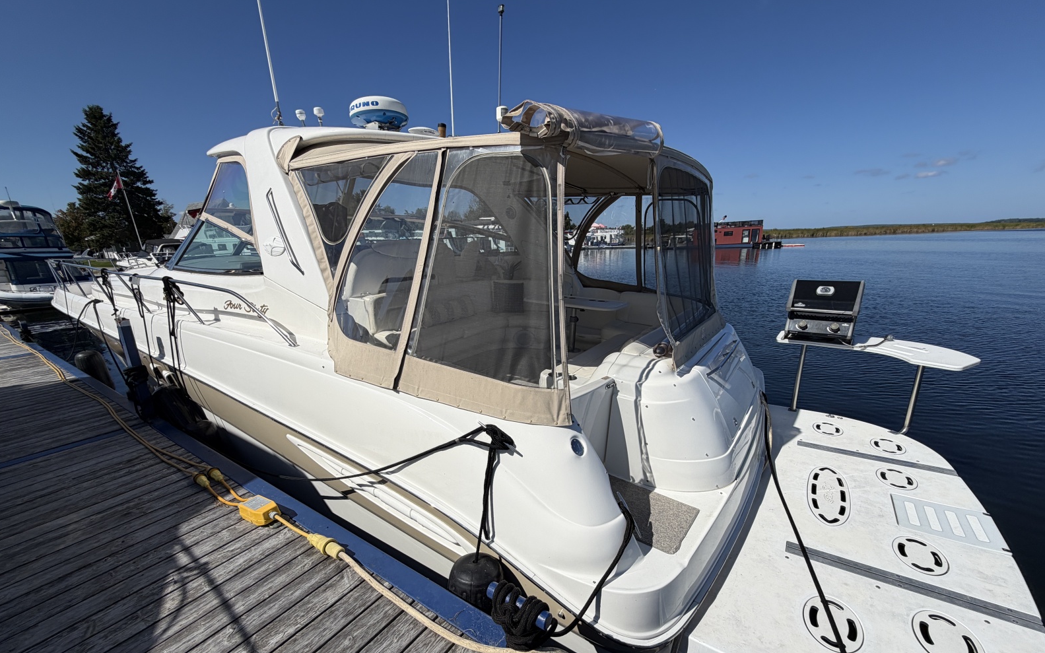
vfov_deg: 74.3
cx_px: 520
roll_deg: +1.8
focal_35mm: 15
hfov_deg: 101.5
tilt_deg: -16.3
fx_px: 427
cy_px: 379
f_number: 2.2
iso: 20
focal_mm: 2.22
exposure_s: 1/2237
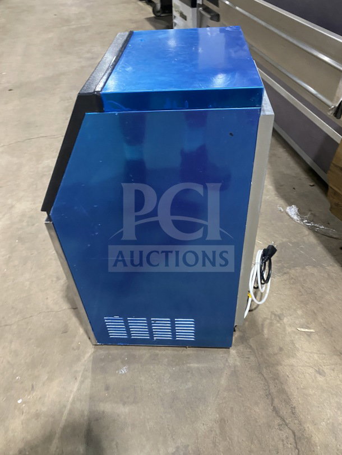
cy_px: 228
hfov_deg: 53.1
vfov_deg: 67.3
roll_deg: +5.3
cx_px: 171
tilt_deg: -38.0
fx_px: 342
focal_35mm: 26
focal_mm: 4.25
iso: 500
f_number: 1.8
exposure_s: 1/60
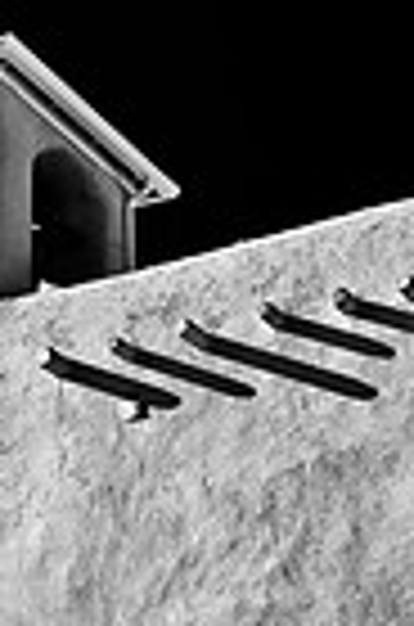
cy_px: 608
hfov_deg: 14.0
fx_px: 1682
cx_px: 160
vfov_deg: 20.5
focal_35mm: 97
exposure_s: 1/30
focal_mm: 20
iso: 200
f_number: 13
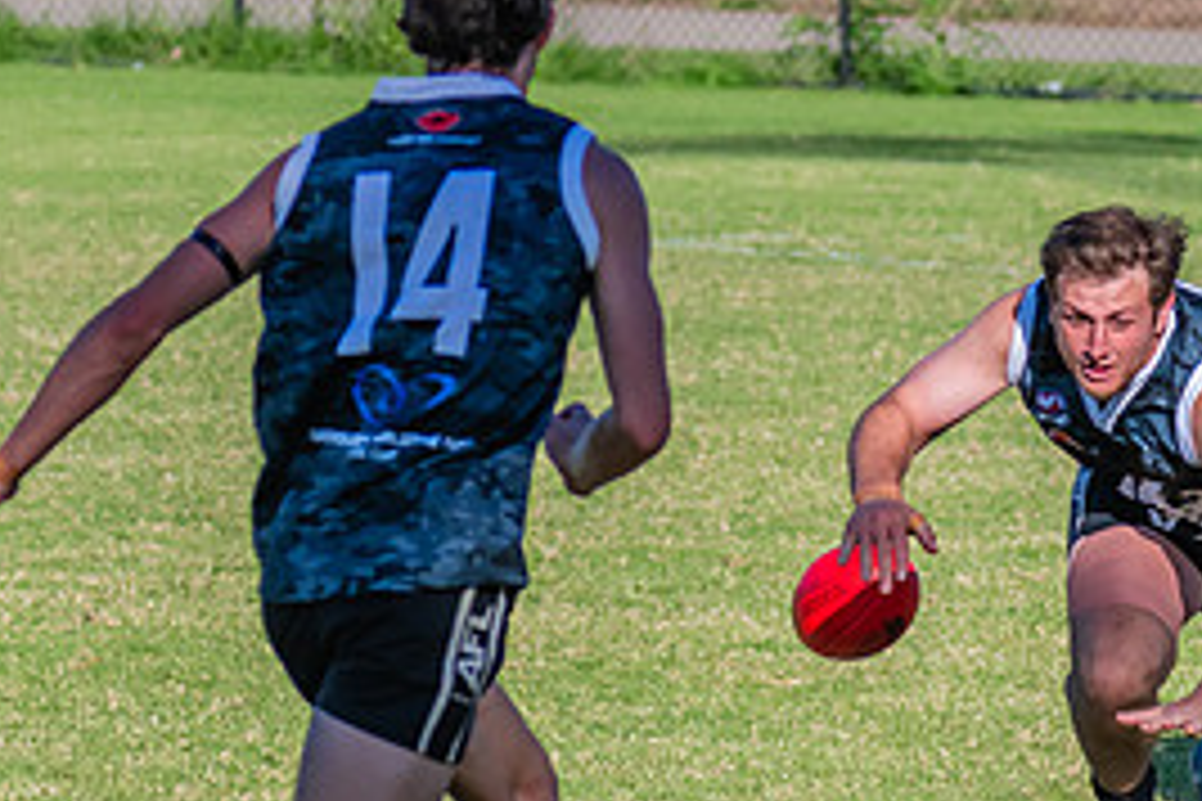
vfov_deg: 1.9
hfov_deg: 2.9
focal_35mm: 718
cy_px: 151
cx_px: 1112
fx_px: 23971
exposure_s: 1/1600
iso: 800
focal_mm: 240
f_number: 8
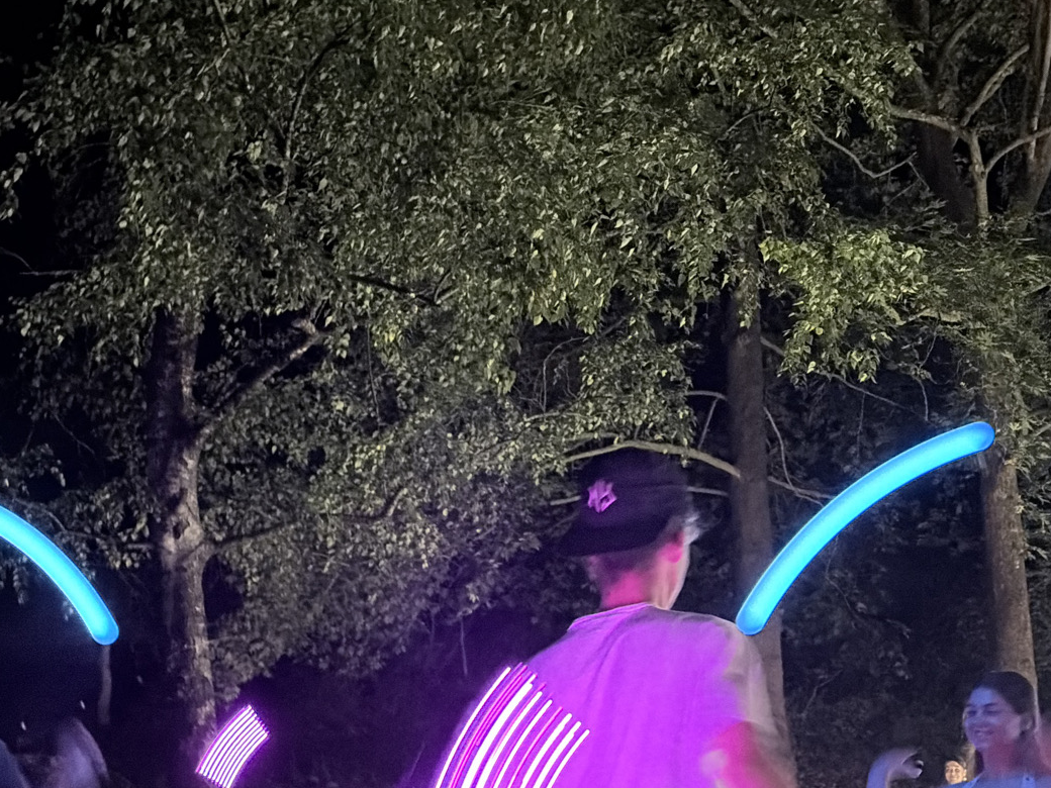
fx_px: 1518
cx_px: 491
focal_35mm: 50
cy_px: 690
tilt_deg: +6.3
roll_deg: -2.5
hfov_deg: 38.2
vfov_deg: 28.1
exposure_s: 1/15
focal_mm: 5.96
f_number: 1.6
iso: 2500
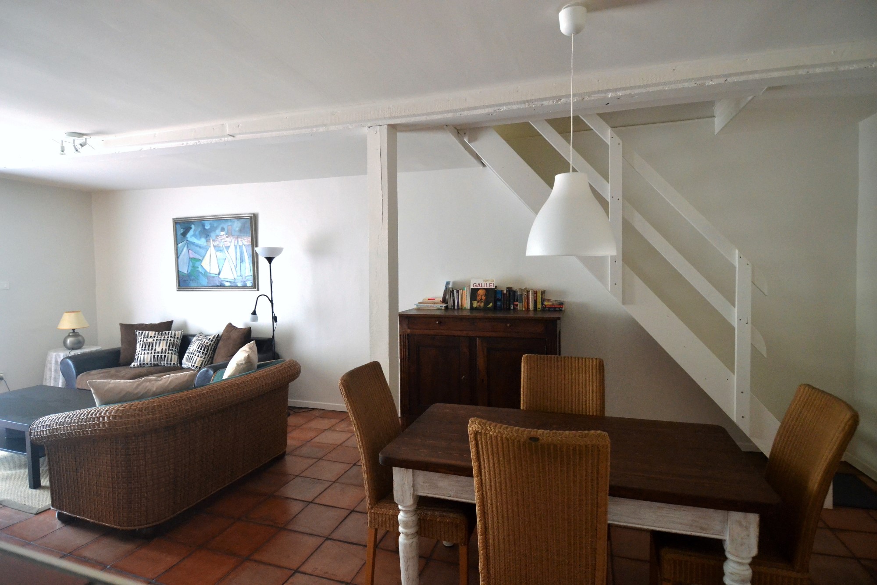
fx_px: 438
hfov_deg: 90.0
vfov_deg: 67.4
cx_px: 438
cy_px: 292
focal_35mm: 18
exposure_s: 1/60
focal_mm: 12
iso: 2200
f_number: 4
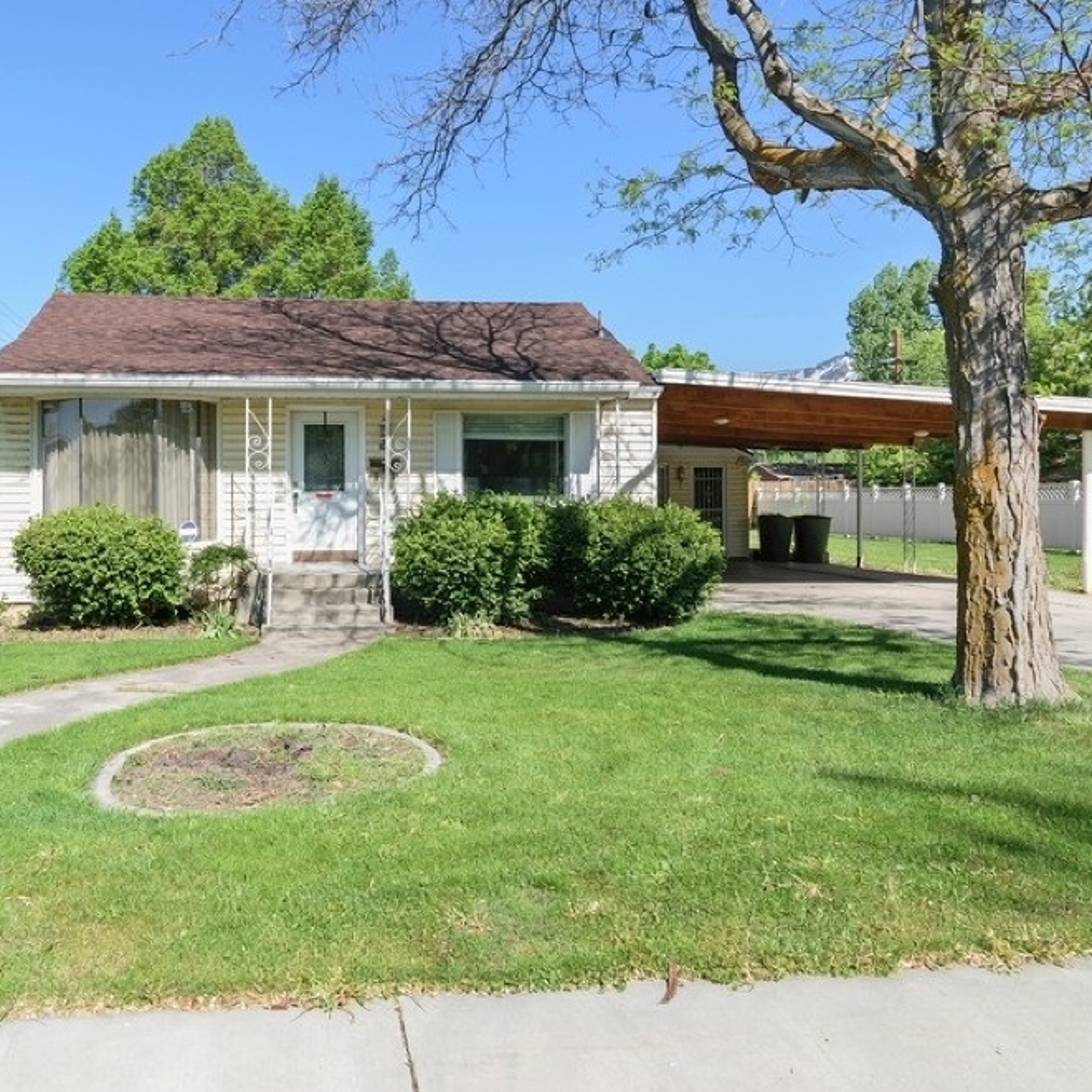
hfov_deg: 60.2
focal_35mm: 26
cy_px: 539
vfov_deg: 61.6
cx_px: 368
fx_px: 916
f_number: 8
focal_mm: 13
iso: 200
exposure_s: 1/200
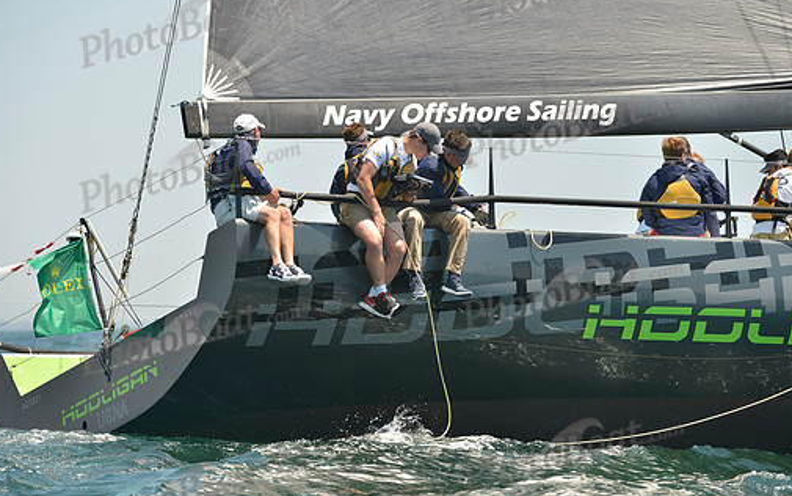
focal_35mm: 234
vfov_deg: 5.6
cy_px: 232
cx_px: 383
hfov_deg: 9.0
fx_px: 5052
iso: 280
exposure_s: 1/1250
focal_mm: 200
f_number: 4.5
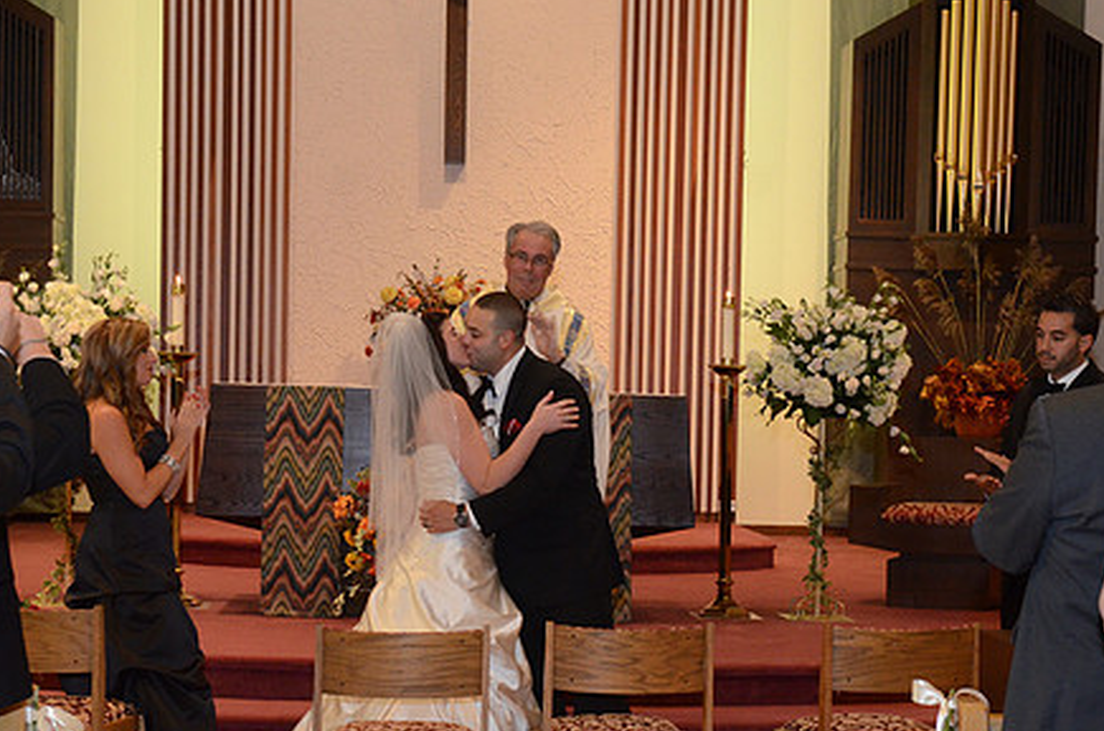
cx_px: 533
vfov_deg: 15.5
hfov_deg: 23.2
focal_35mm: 88
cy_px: 426
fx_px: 2693
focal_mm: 44
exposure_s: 1/60
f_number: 5.6
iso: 2500
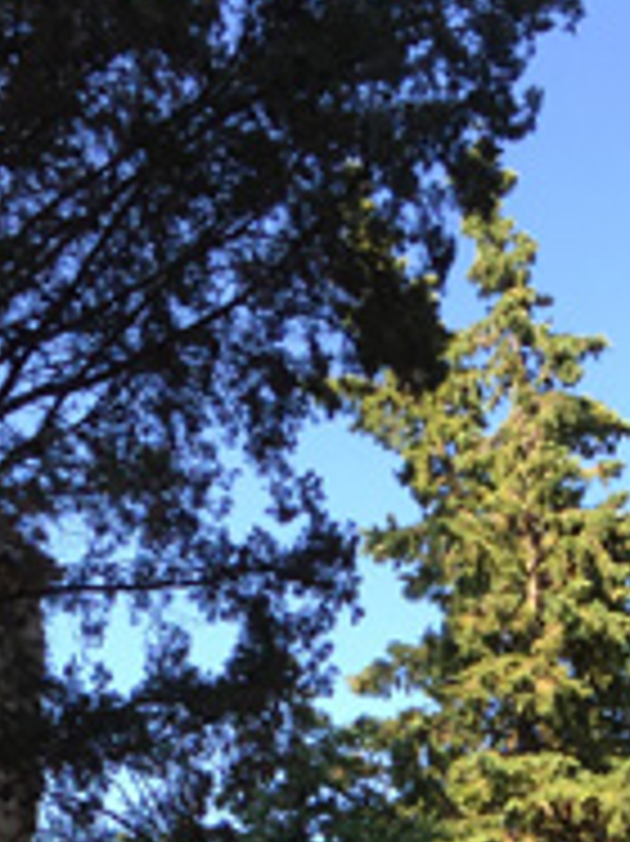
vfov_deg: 18.5
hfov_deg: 15.8
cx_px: 513
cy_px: 1283
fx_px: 2259
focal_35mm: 93
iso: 32
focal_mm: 4.15
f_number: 2.2
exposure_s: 1/416
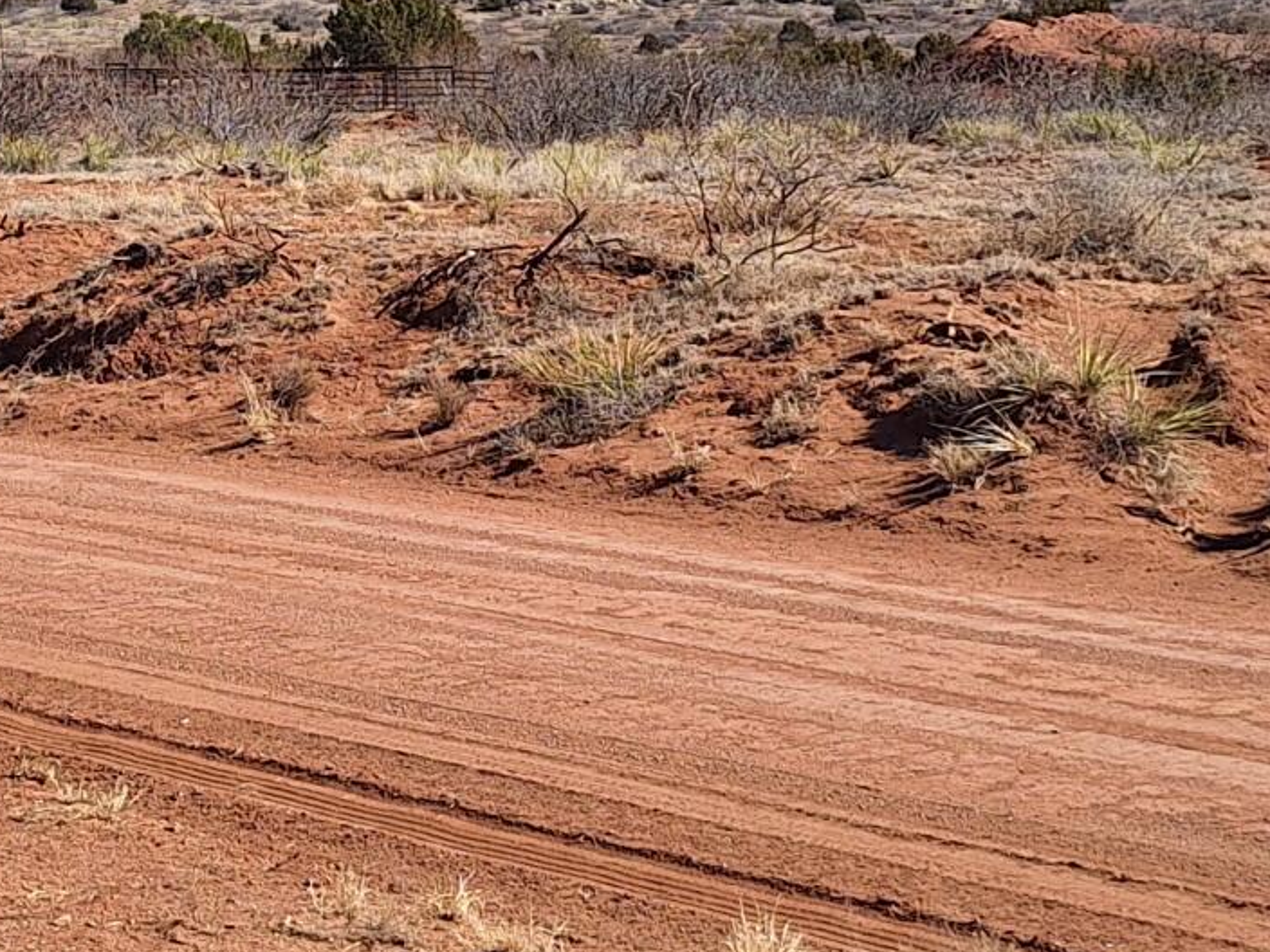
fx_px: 3595
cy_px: -36
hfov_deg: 19.8
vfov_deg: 14.8
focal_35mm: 98
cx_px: 198
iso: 40
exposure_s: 1/2551
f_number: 1.8
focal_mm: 5.54
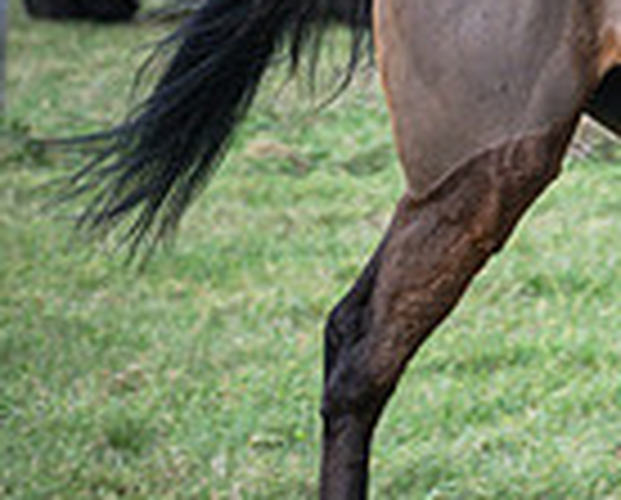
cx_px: 1577
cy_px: -29
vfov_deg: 3.6
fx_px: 7957
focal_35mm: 432
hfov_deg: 4.4
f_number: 4
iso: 400
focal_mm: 70
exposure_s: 1/800
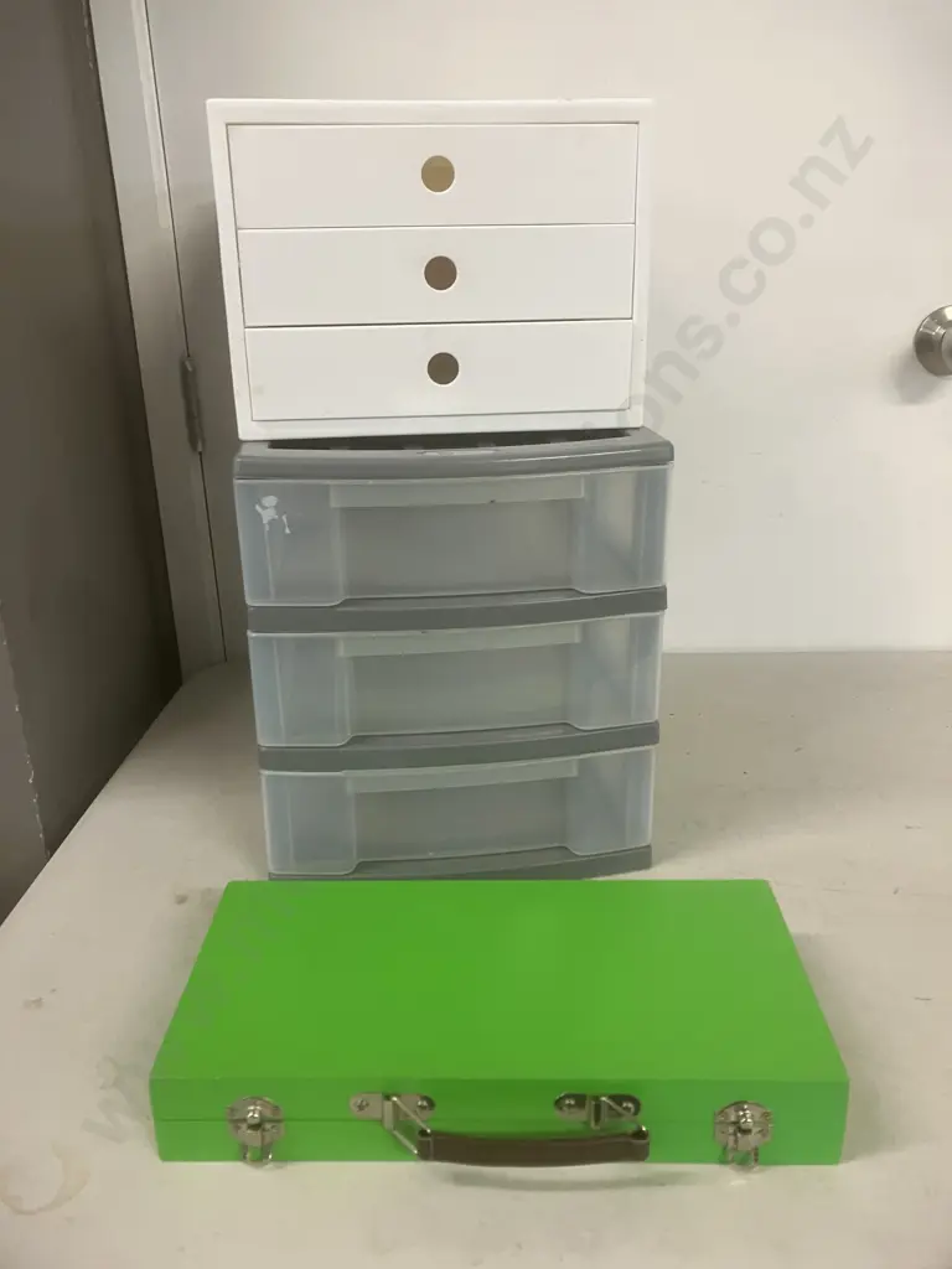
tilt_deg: -19.9
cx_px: 476
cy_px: 634
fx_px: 1027
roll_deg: +2.7
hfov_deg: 49.7
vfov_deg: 63.4
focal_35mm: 28
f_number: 1.8
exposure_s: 1/50
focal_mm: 3.99
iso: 125
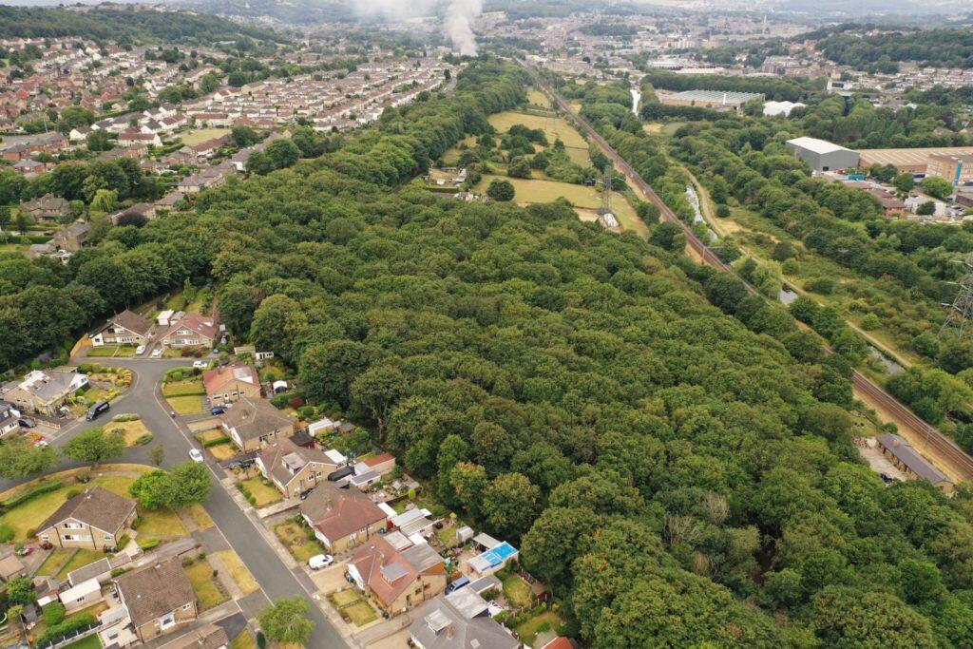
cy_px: 324
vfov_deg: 46.4
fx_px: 757
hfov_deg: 65.5
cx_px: 486
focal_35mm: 28
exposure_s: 1/40
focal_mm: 10.26
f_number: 3.2
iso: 400
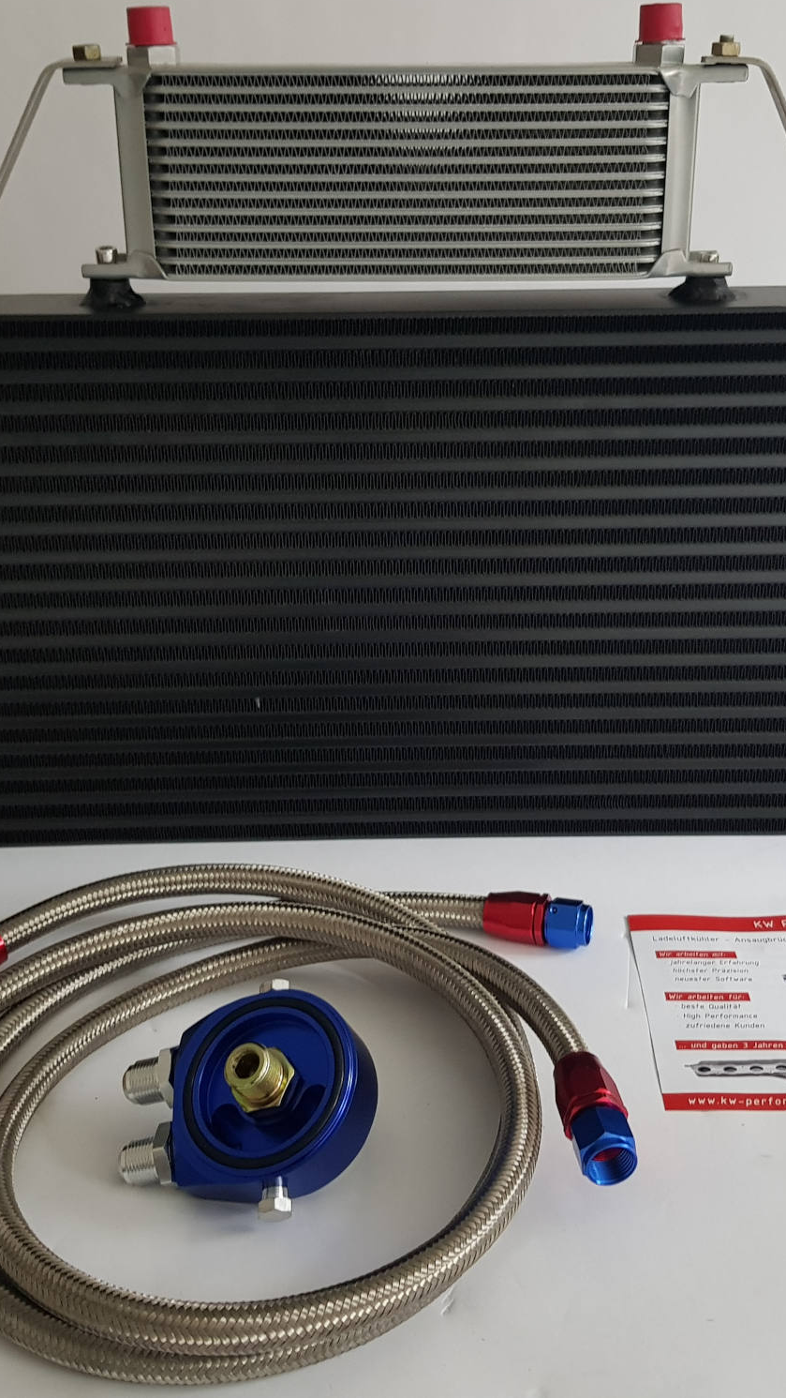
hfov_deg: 31.2
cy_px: 697
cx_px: 431
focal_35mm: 38
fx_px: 1408
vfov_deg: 52.8
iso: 200
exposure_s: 1/28
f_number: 1.7
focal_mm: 4.2
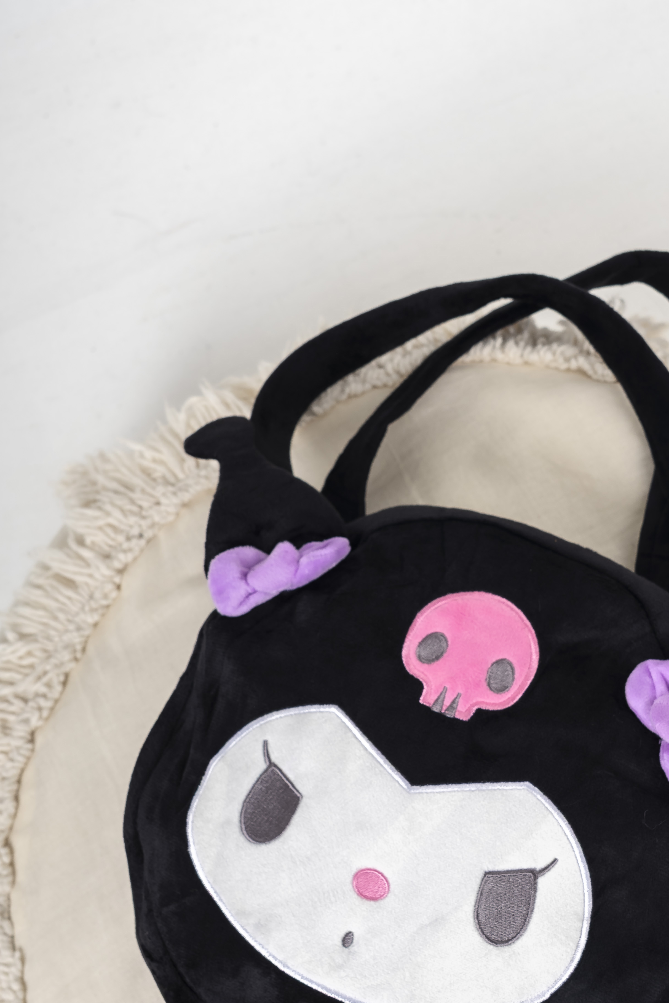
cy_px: 640
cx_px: 416
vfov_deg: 32.7
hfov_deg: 22.2
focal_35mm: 61
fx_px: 1700
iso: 100
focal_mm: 37
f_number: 7.1
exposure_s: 1/125
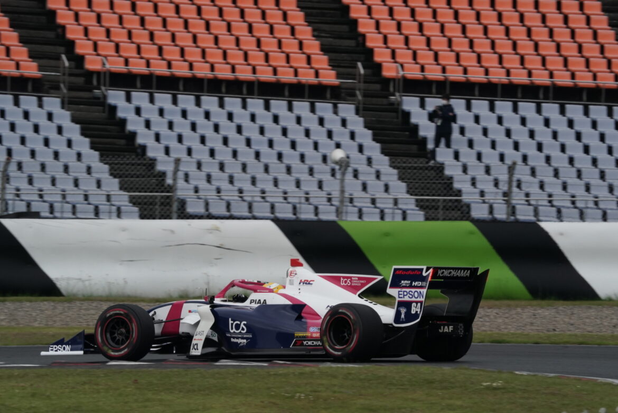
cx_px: 309
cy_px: 206
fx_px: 10307
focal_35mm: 600
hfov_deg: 3.4
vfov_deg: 2.3
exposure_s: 1/500
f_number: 25
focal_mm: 600
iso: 1600
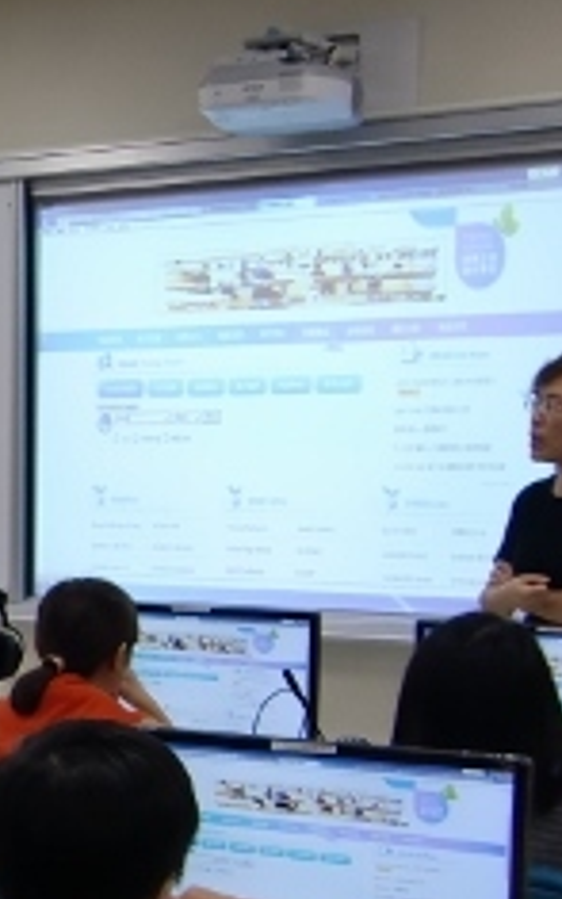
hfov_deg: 14.1
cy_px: 673
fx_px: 1984
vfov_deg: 25.2
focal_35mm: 81
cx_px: -478
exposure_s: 1/60
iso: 100
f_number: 2.6
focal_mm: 4.9
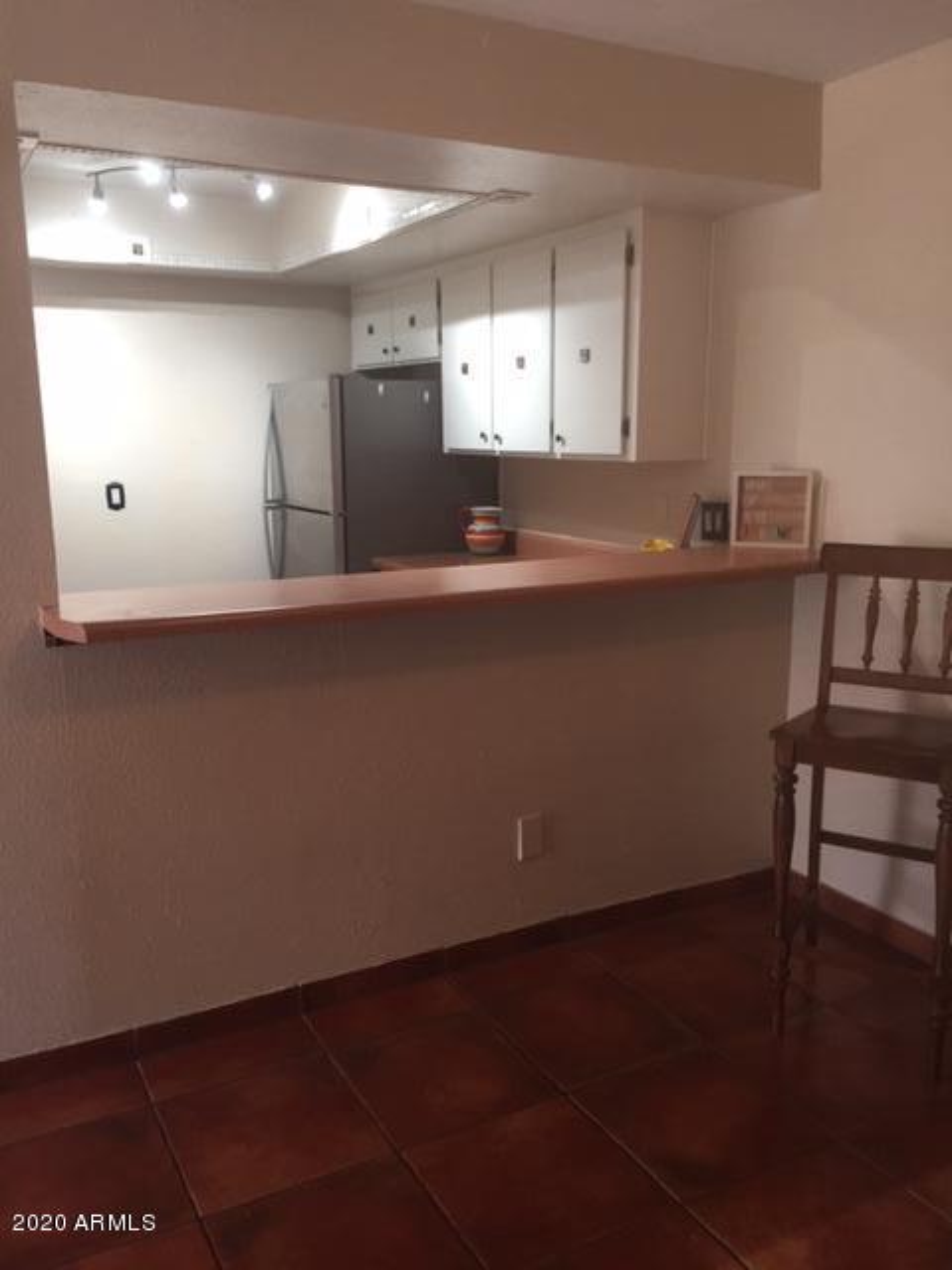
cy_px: 635
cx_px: 476
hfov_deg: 48.2
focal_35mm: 29
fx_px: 1063
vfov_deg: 61.7
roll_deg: +0.3
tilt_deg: -10.7
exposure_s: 1/30
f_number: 2.2
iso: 100
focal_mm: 4.15
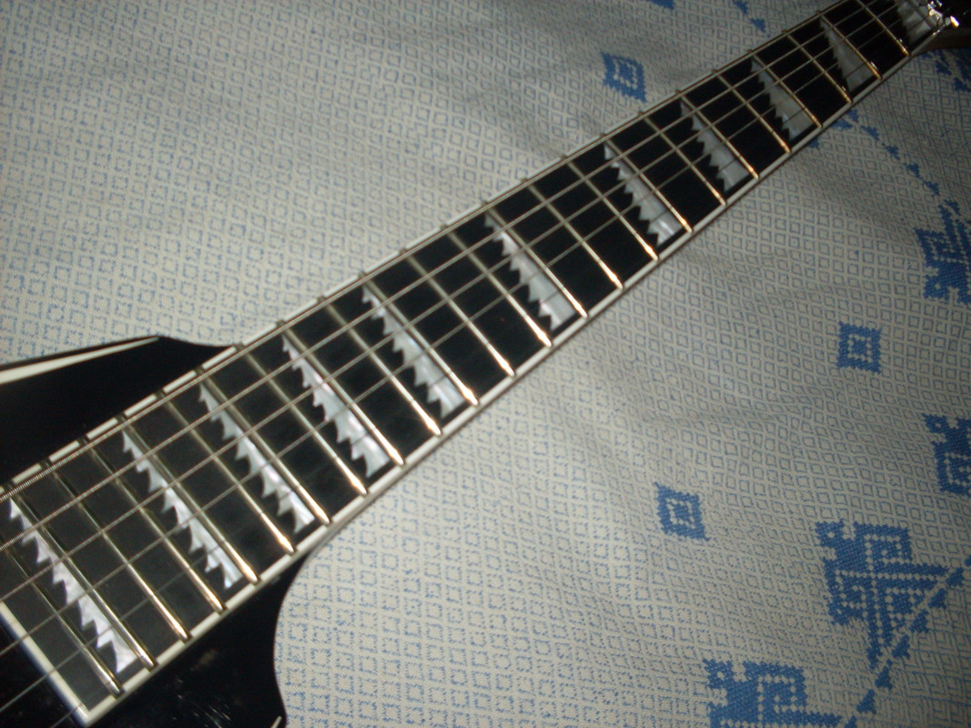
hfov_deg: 49.0
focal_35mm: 38
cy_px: 364
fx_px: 1066
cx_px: 486
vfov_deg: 37.7
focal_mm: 6.3
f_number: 2.8
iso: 100
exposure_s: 1/45
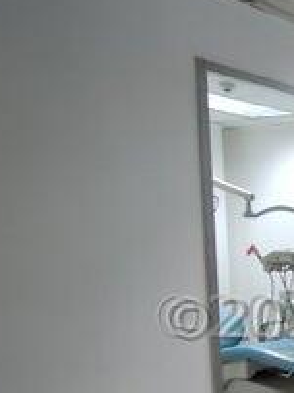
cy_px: 316
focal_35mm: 41
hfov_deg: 19.3
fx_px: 465
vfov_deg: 43.6
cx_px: 590
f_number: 2.2
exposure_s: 1/50
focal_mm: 1.66
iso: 174
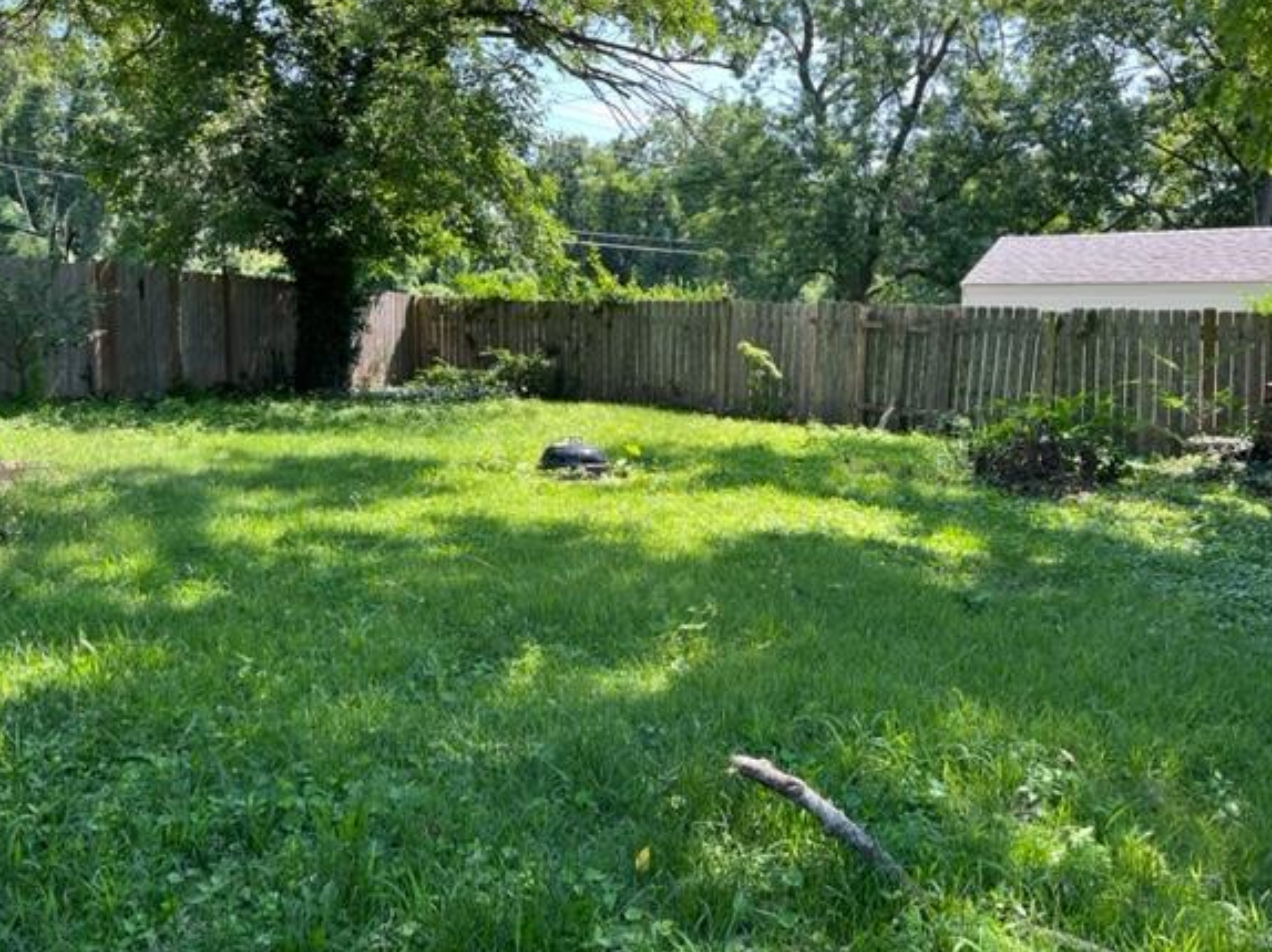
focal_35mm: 29
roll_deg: -0.3
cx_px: 616
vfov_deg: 48.1
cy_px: 425
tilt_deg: -6.6
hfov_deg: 61.7
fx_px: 1065
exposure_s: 1/467
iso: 50
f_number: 1.6
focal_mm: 5.1
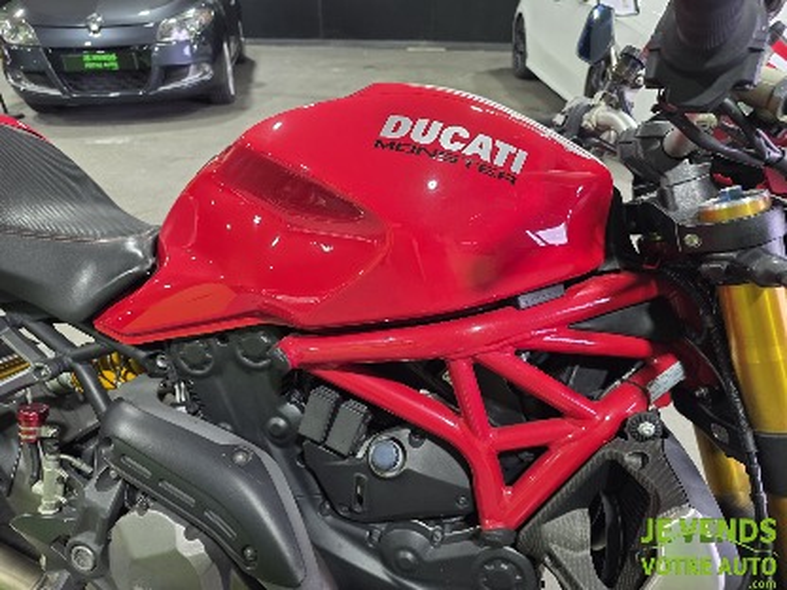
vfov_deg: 58.9
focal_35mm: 23
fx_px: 523
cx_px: 394
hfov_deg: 73.9
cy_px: 295
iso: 125
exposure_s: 1/100
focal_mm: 6.25
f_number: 1.7
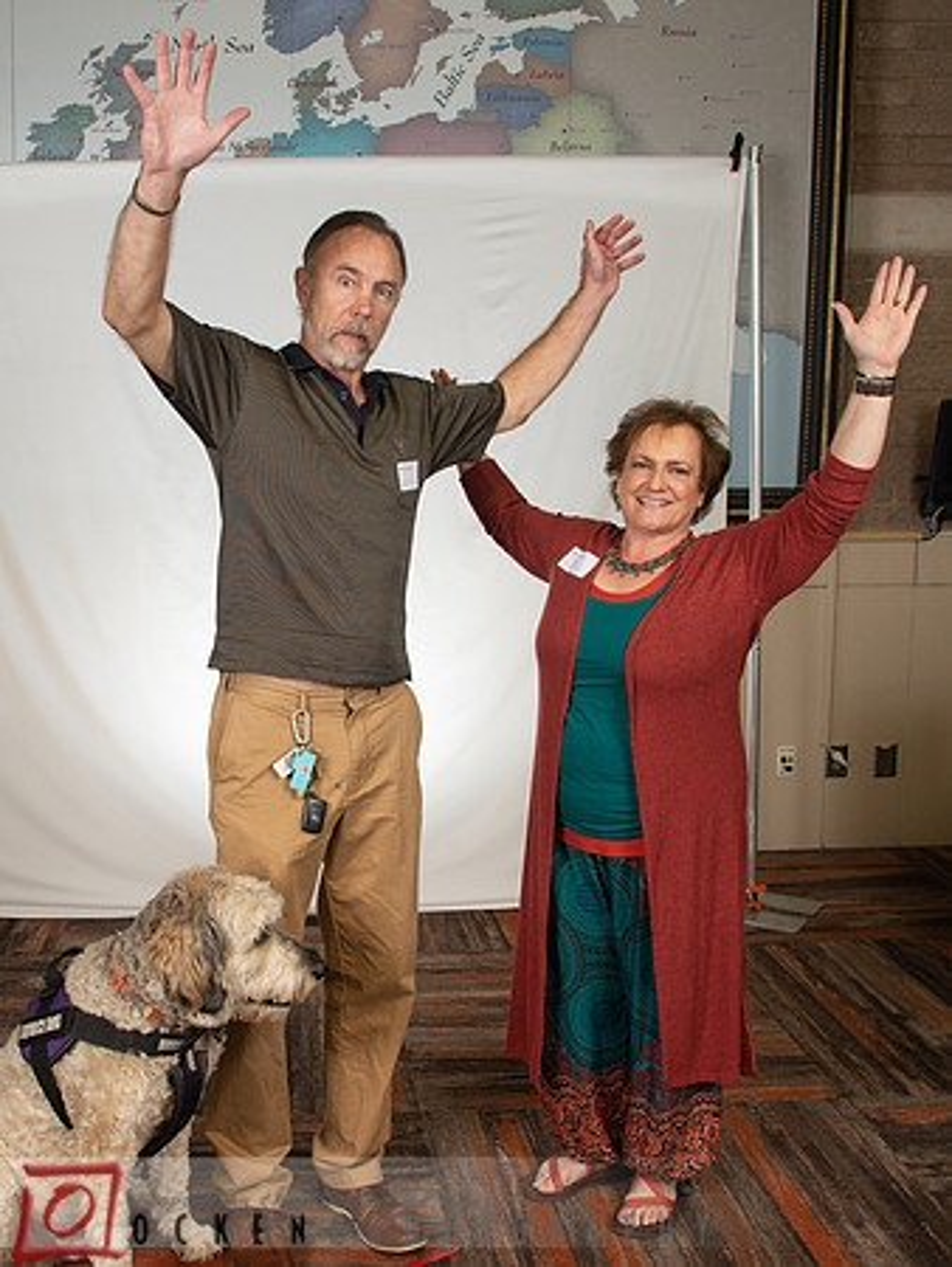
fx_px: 1300
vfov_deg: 52.0
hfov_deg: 39.7
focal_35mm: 35
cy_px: 635
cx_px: 318
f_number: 8
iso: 800
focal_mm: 24
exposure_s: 1/80
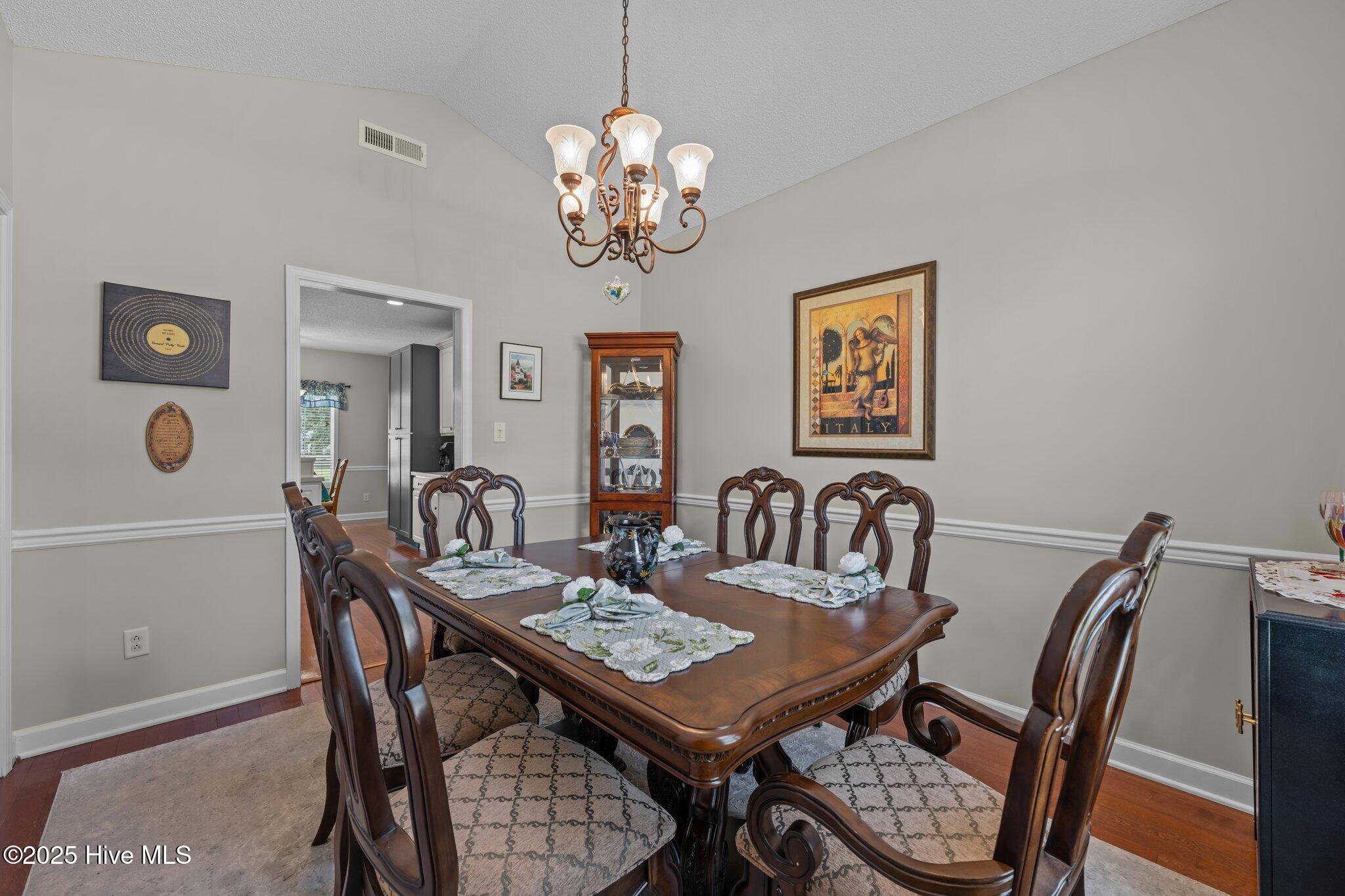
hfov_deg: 104.3
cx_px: 672
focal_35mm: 14
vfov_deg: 81.2
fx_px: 523
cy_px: 448
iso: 100
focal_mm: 14
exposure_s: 1
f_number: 9
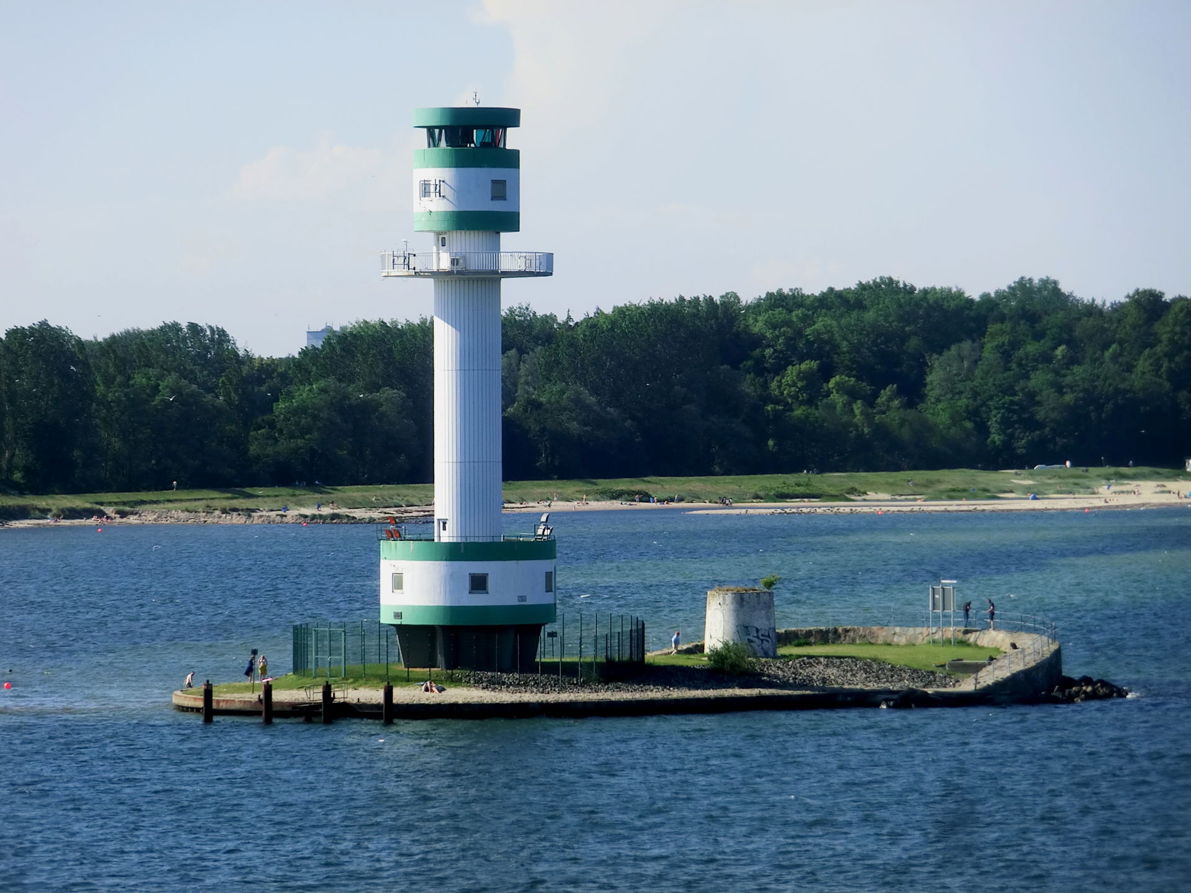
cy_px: 446
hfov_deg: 9.1
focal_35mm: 218
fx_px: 7501
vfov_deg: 6.8
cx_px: 596
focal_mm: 38.6
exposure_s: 1/250
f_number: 5.8
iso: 80
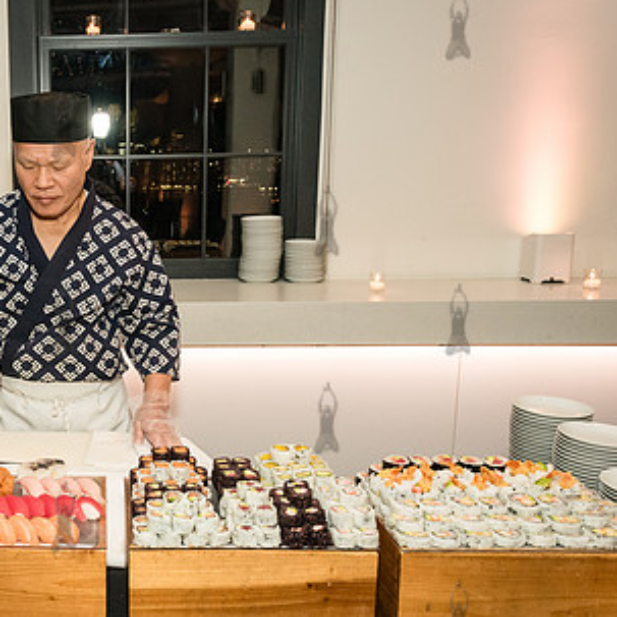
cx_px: 63
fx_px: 786
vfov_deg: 42.8
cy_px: 319
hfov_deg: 39.7
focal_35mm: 39
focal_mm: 24
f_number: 4.5
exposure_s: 1/160
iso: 4000
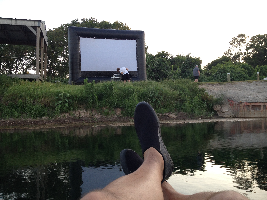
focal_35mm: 35
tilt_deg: +3.4
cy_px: 100
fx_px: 270
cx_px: 134
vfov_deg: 40.7
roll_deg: +1.0
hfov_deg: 52.6
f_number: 2.4
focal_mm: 4.28
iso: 50
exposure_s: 1/120
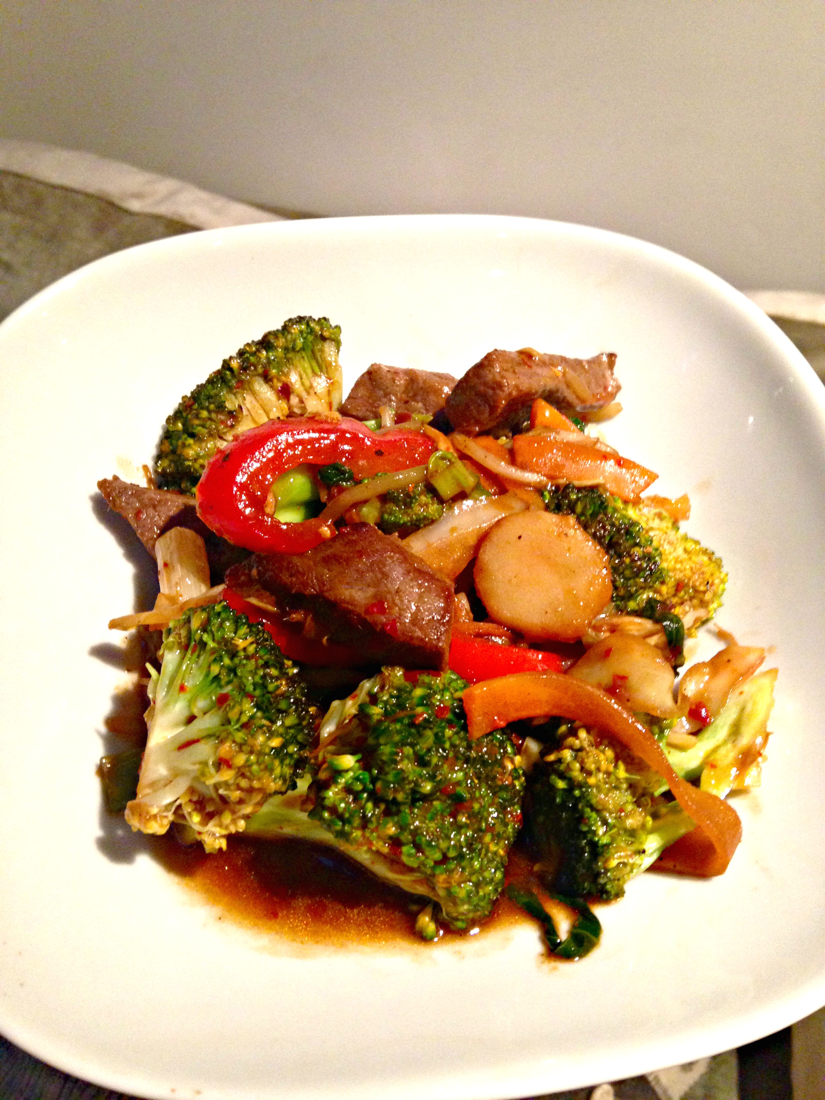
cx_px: 412
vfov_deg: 55.4
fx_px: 1049
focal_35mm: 33
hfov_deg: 42.9
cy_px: 550
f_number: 2.4
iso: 320
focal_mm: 4.12
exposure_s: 1/20
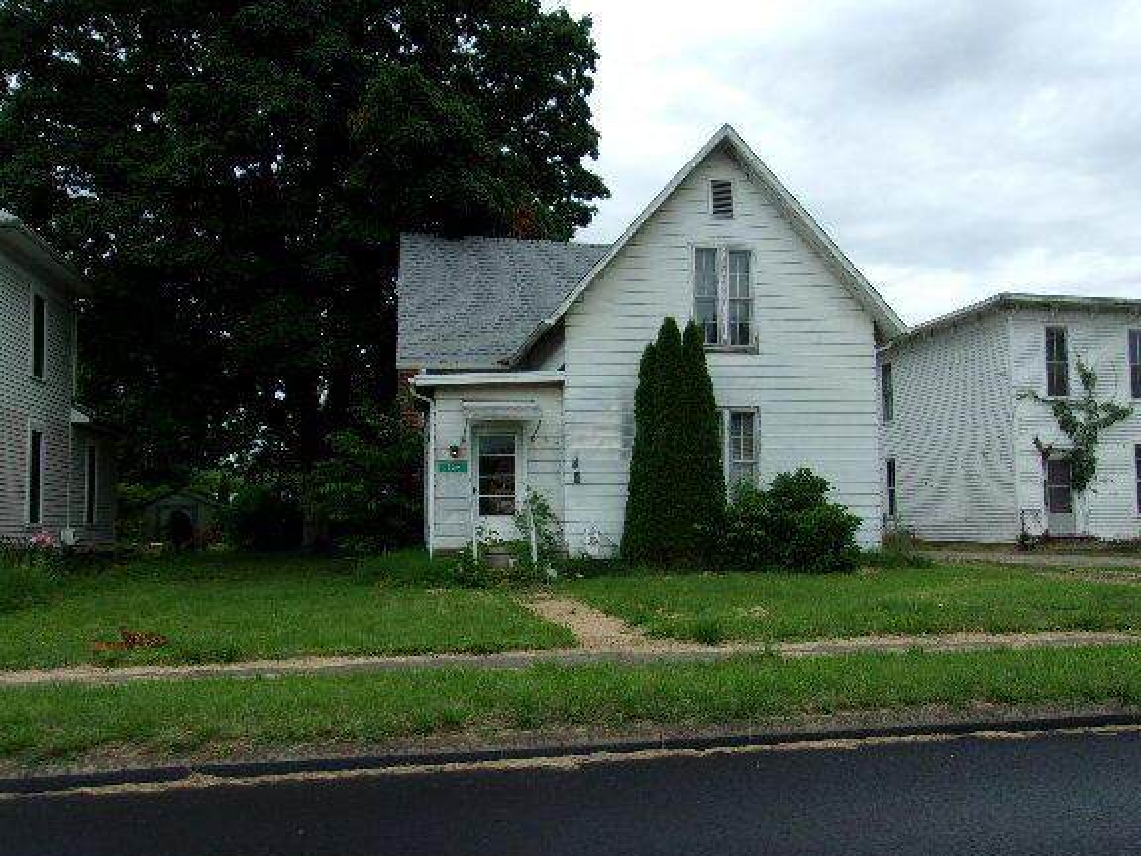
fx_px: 989
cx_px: 602
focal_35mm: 30
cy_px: 440
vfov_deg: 46.8
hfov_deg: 59.9
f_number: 3
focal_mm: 4.9
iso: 80
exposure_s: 1/400
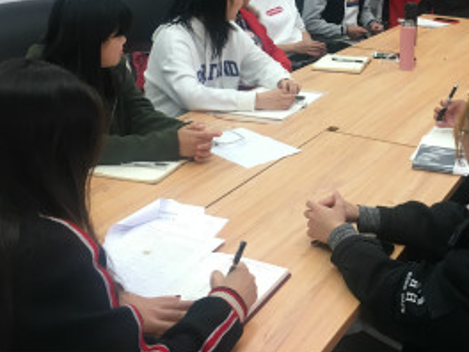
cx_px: 352
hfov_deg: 34.2
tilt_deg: -11.4
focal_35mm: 55
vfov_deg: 25.6
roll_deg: -2.2
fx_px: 745
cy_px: 24
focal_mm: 4.15
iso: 32
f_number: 2.2
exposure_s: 1/33
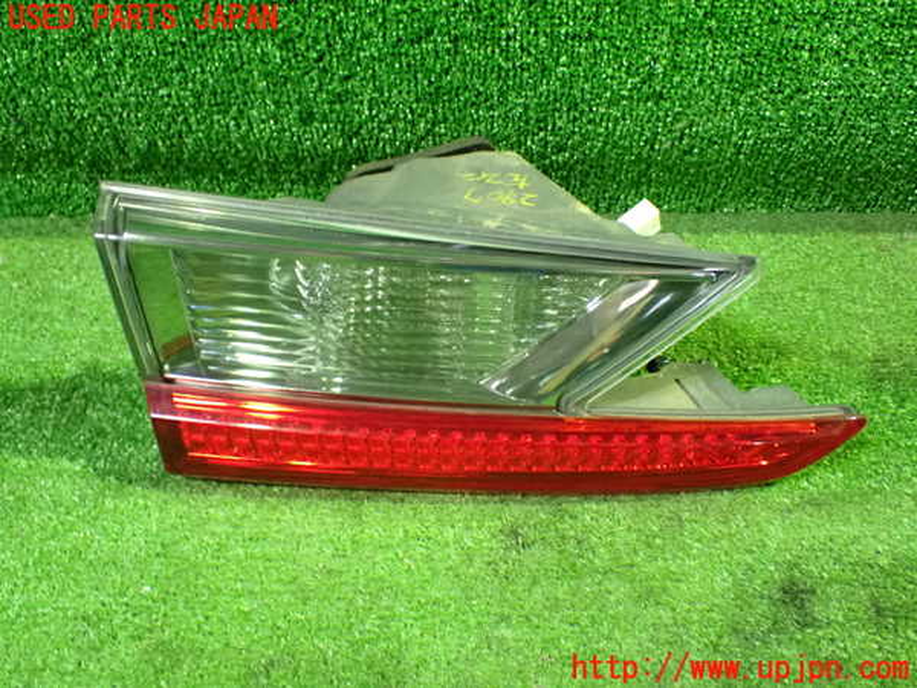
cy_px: 344
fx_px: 954
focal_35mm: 36
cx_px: 458
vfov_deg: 39.7
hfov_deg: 51.4
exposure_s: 1/40
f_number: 2.5
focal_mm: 6.37
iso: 1600
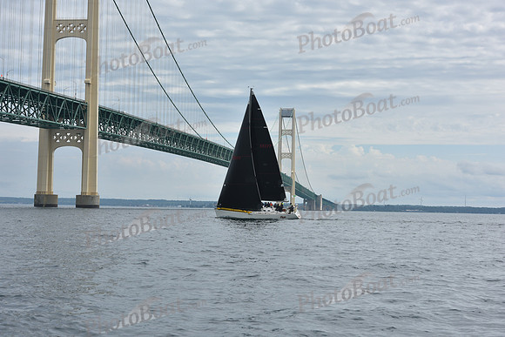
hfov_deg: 28.8
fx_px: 982
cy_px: 168
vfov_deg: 19.5
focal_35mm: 70
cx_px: 252
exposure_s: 1/800
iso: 250
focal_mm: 70
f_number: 10
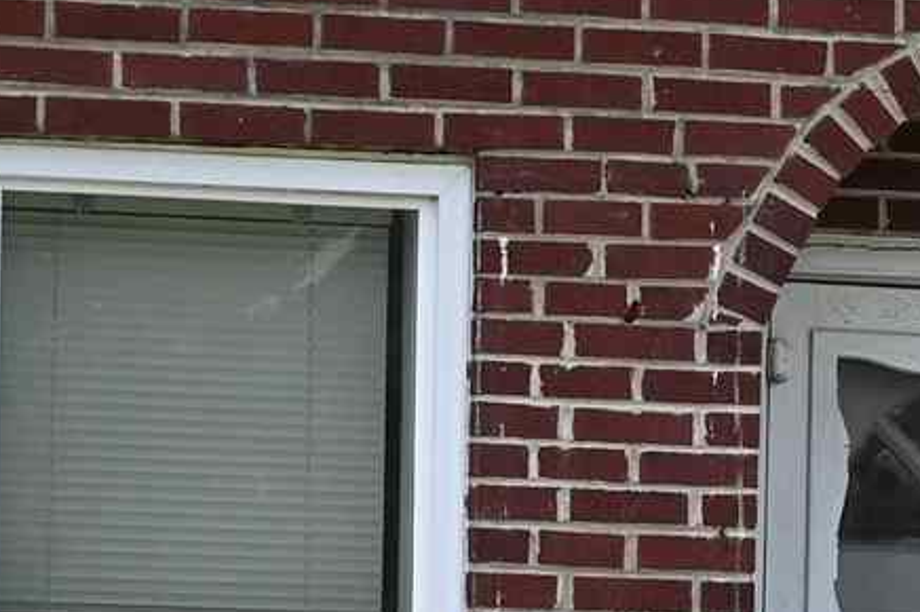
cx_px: 2600
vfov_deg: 3.9
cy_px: 873
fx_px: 8989
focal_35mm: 352
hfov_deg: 5.5
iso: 640
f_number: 8
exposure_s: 1/800
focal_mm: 50
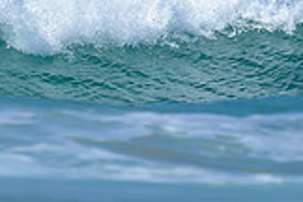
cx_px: -24
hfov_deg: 0.5
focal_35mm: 3923
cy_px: -138
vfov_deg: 0.4
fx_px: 33016
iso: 320
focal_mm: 800
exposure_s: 1/2000
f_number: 6.3
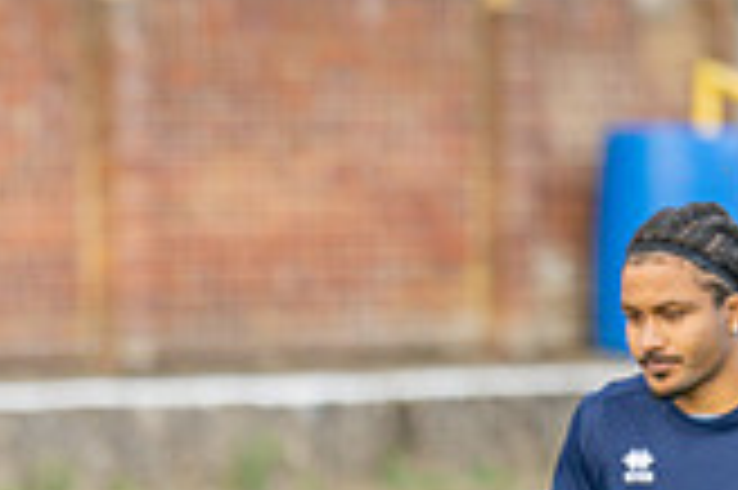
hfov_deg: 4.3
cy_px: 856
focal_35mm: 478
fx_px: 9789
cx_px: -252
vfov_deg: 2.9
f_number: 1.8
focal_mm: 135
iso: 360
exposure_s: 1/2000
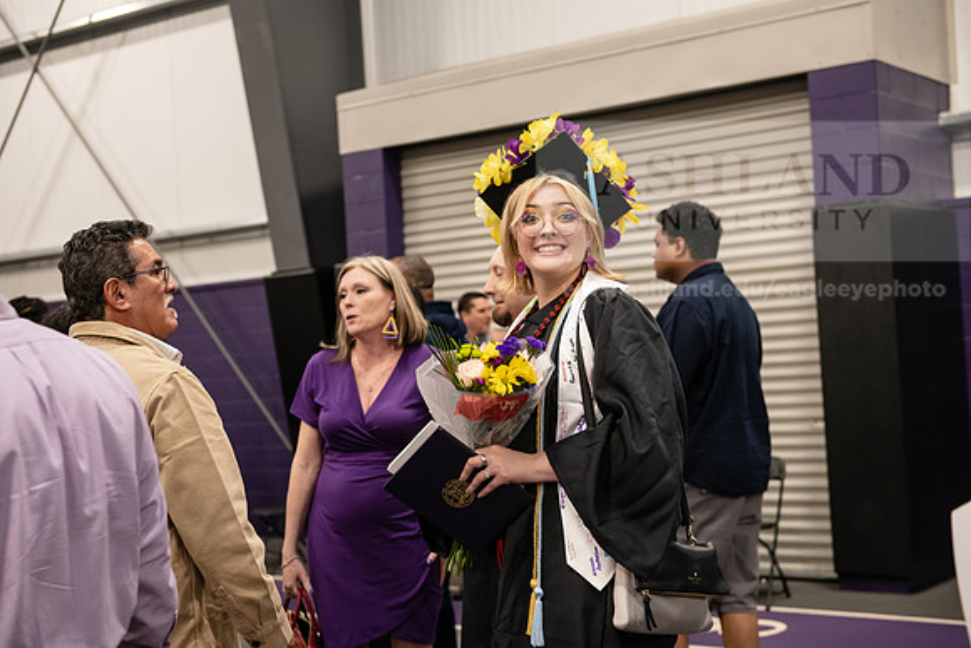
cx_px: 486
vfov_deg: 24.6
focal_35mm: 55
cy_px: 324
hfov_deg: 36.2
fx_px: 1484
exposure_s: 1/160
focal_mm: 55
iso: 2000
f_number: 3.5
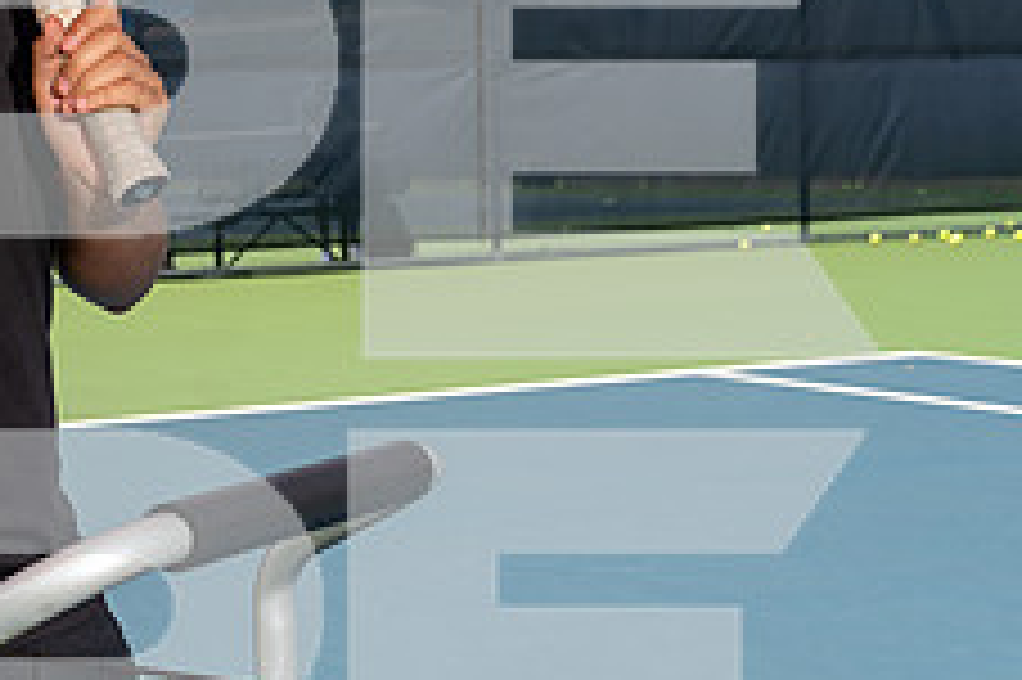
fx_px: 2610
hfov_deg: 20.4
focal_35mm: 92
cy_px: 124
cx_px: -266
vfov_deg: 14.7
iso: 100
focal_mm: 36
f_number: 6.3
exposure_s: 1/250
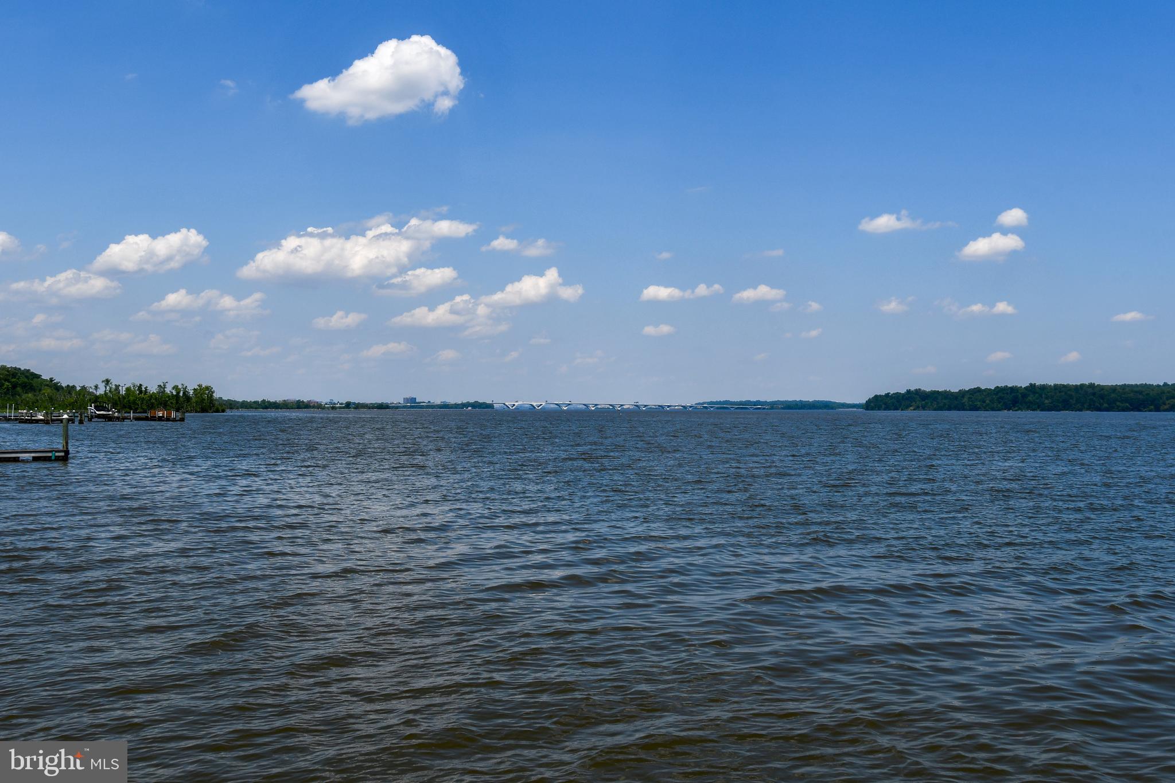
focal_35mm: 36
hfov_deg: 53.1
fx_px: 1175
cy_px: 392
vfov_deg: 36.9
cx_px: 588
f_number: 10
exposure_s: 1/400
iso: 100
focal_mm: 24
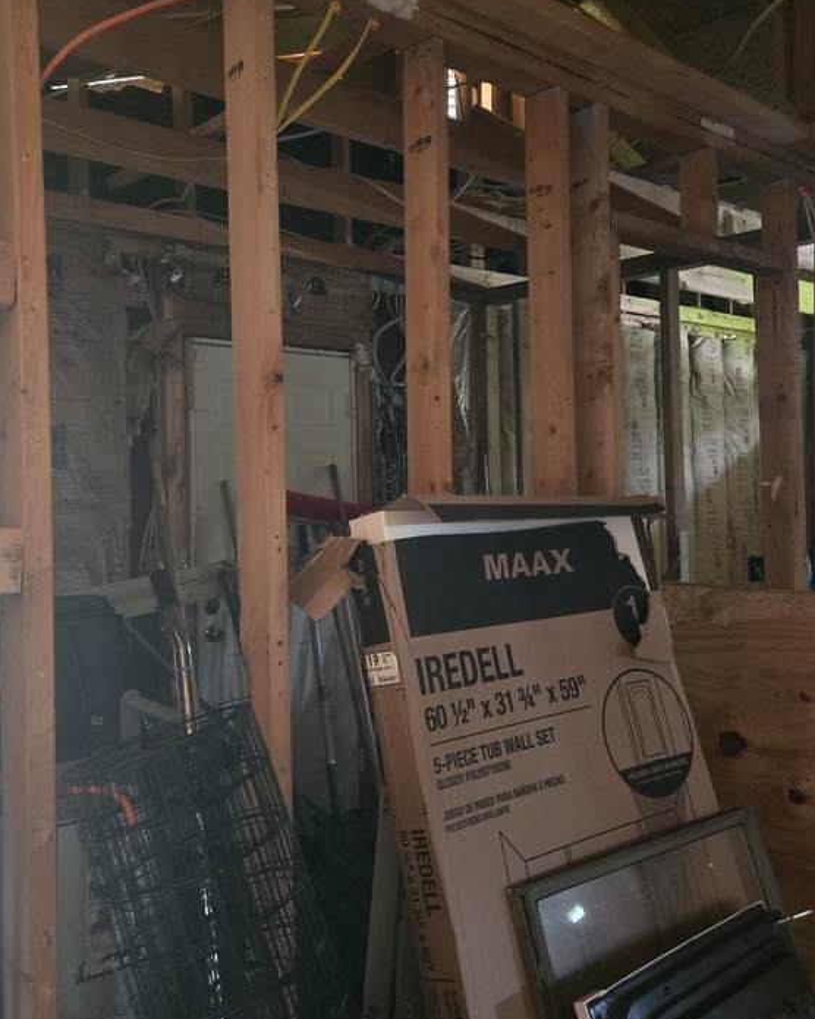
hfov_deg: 47.1
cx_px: 384
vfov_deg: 57.0
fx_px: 935
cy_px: 455
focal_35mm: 31
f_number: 1.8
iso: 1250
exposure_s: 1/24
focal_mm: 5.4
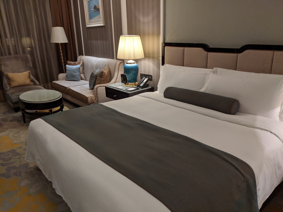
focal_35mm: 27
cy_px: 106
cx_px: 142
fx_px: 221
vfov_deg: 51.4
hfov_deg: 65.3
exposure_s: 1/59.9
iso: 383
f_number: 1.8
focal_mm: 4.44
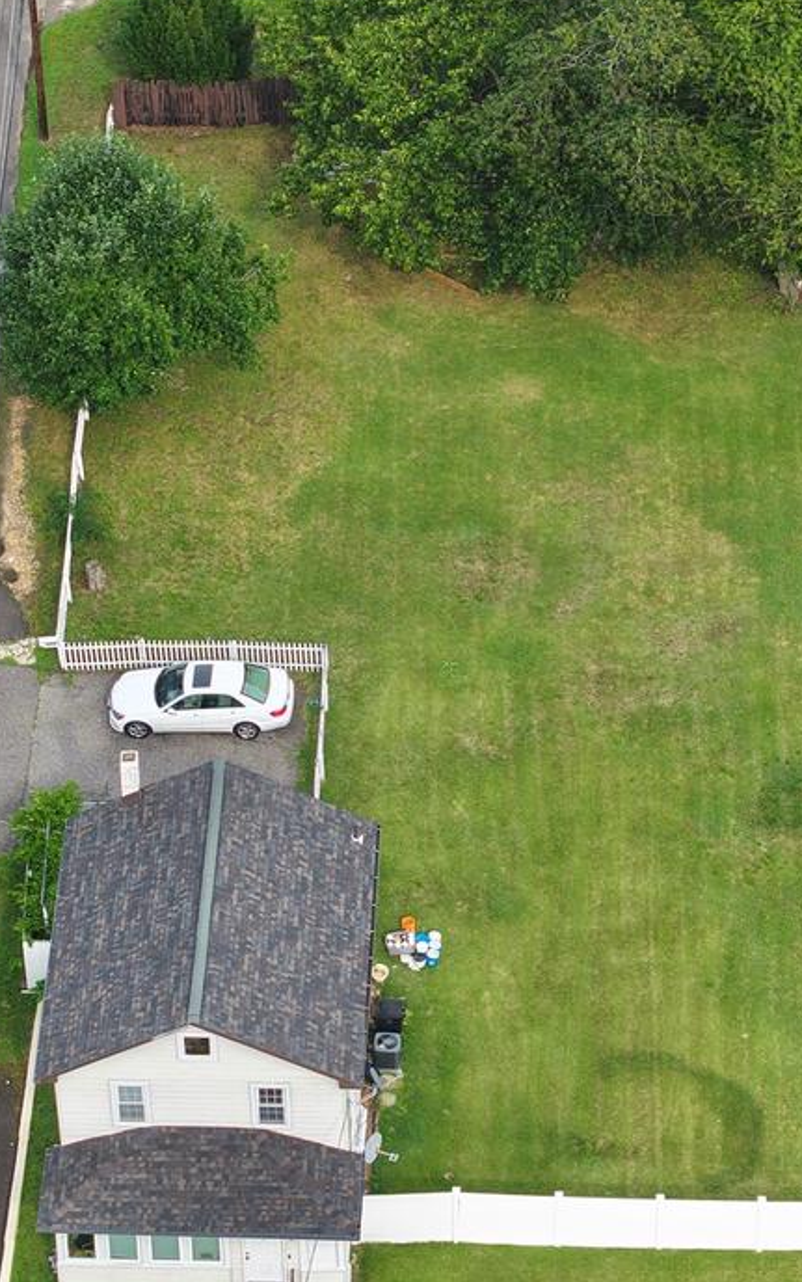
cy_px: 832
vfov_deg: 13.5
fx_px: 5417
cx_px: 603
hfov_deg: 8.5
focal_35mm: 155
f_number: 2.8
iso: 100
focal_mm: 19.35
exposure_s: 1/400
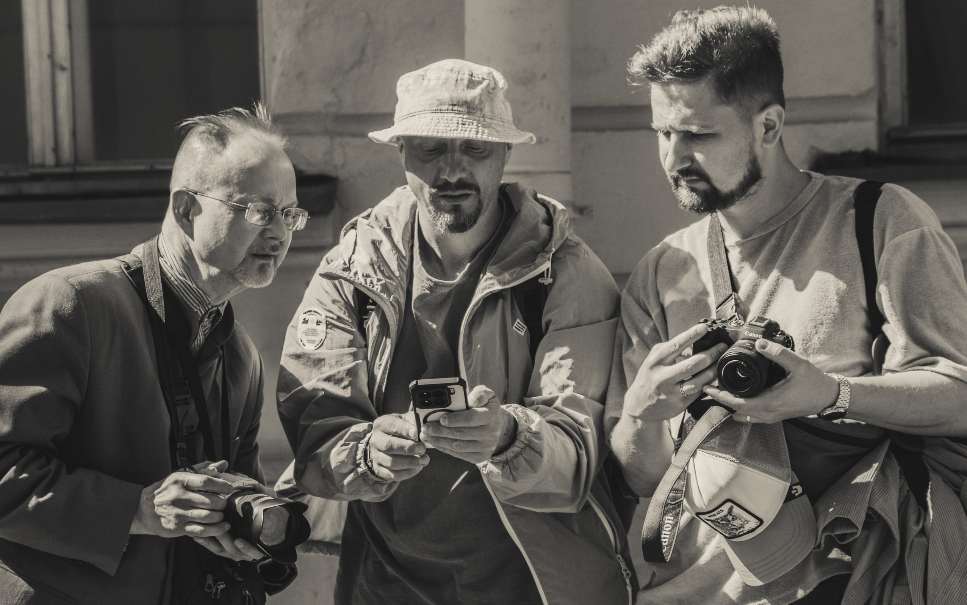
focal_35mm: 138
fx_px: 3637
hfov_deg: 15.1
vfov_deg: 9.5
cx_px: 520
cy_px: 323
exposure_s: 1/1000
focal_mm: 70
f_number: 4.5
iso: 100
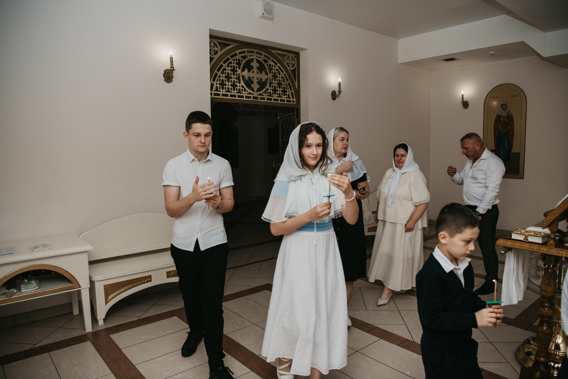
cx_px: 284
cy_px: 190
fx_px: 379
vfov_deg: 53.1
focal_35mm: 24
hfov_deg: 73.7
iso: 125
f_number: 4
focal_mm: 24
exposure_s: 1/160
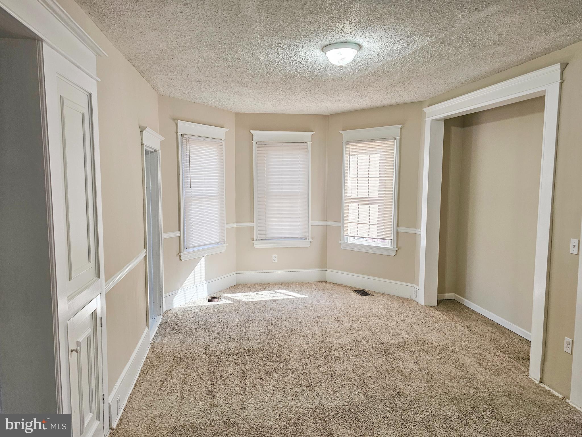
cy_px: 218
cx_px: 291
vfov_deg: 58.9
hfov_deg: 73.9
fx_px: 387
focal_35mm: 23
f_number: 1.7
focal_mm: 6.3
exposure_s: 1/120
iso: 100
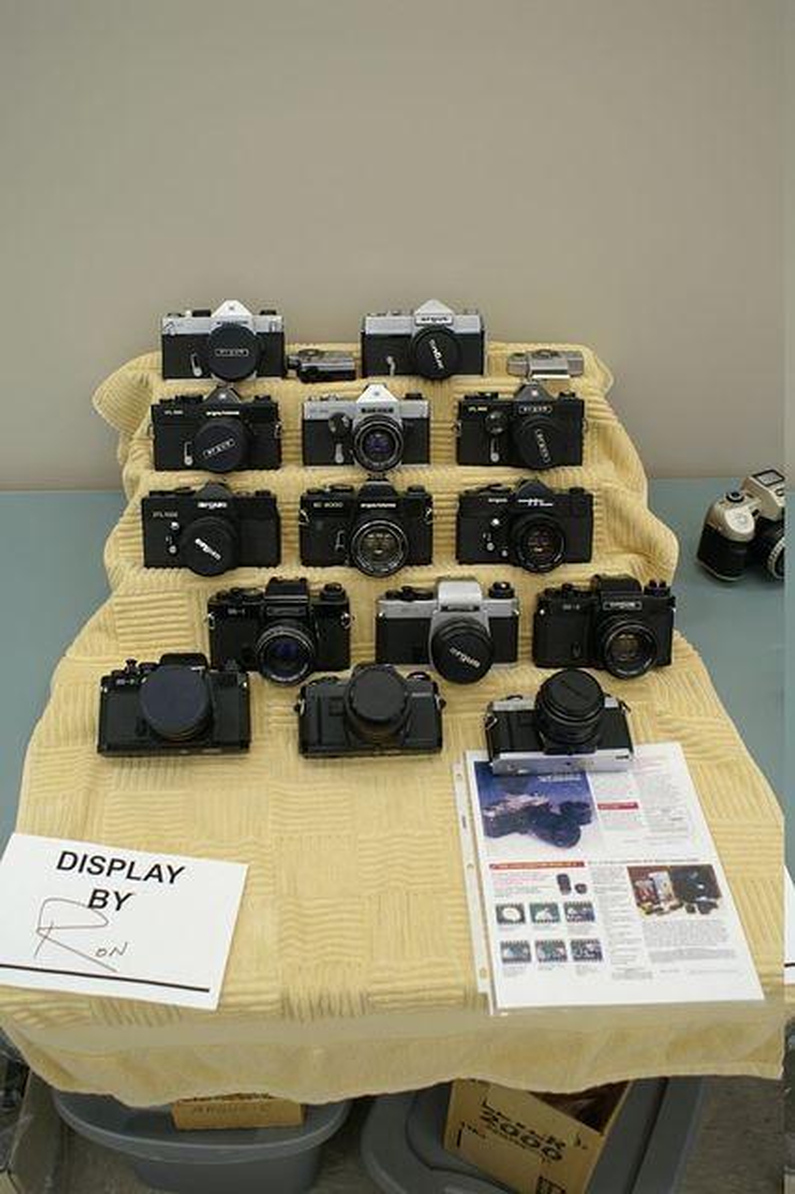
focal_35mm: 30
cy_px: 597
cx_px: 398
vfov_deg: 62.0
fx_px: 995
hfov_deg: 43.6
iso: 160
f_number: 4
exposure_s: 1/30
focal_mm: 20
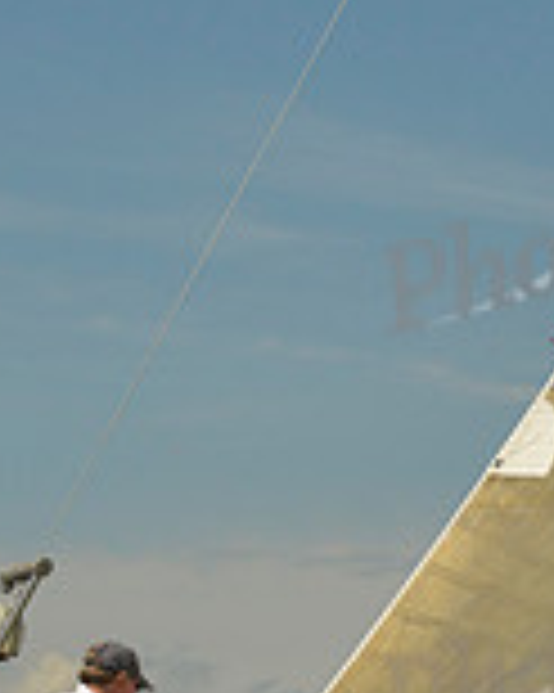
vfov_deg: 7.2
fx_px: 5457
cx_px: 151
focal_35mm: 266
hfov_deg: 5.8
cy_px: 932
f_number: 10
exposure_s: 1/1600
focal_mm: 75
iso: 280
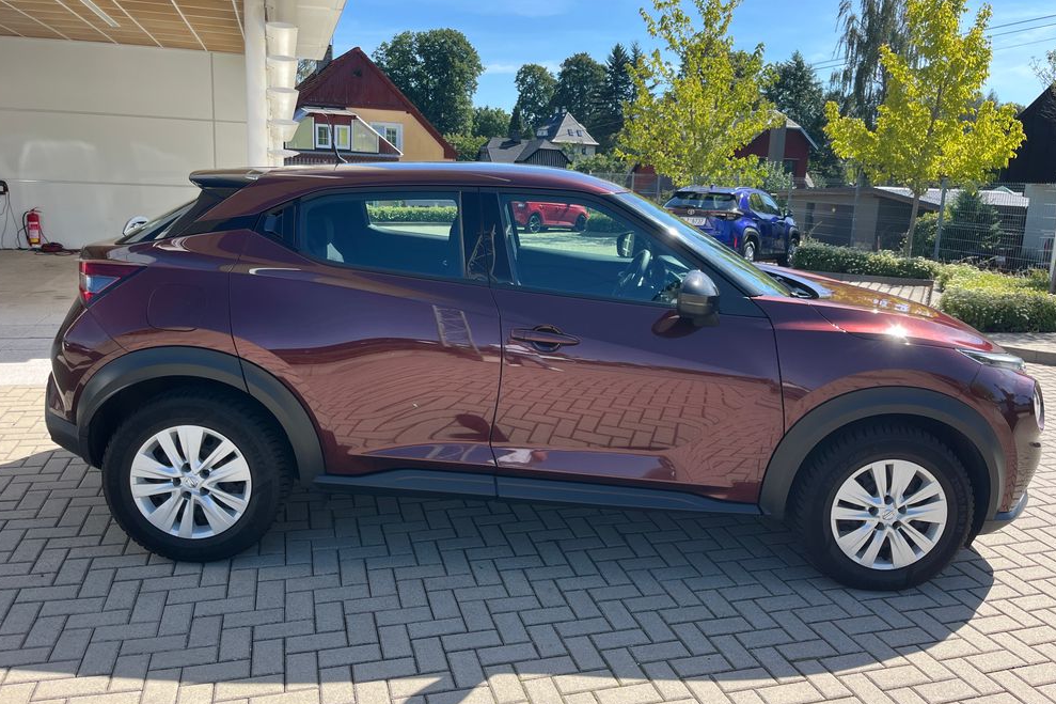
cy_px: 324
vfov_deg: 46.3
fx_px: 821
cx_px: 532
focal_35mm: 28
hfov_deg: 65.5
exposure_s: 1/1086
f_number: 1.6
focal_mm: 5.1
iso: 50
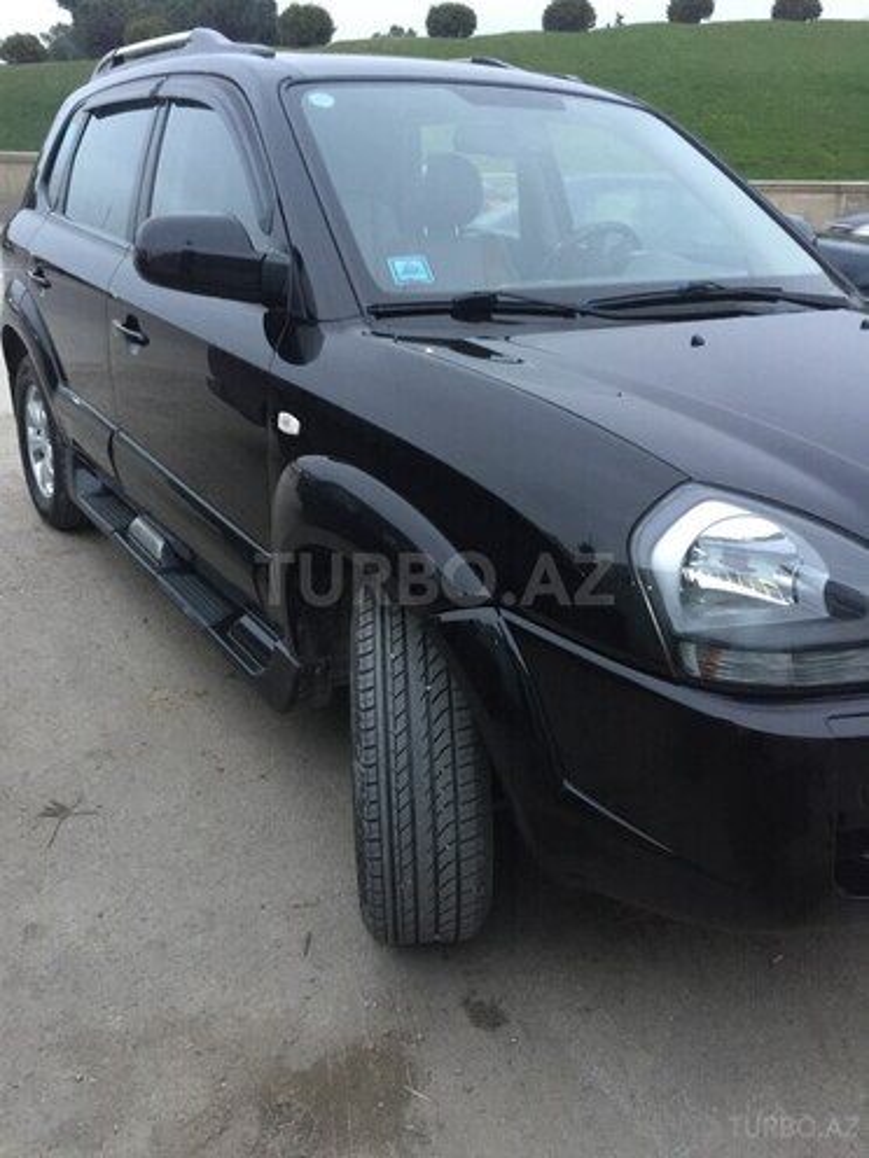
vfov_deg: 61.7
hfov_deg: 48.2
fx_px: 971
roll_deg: -1.4
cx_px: 434
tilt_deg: -22.9
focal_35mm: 29
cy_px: 579
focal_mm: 4.15
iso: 125
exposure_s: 1/17
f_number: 2.2
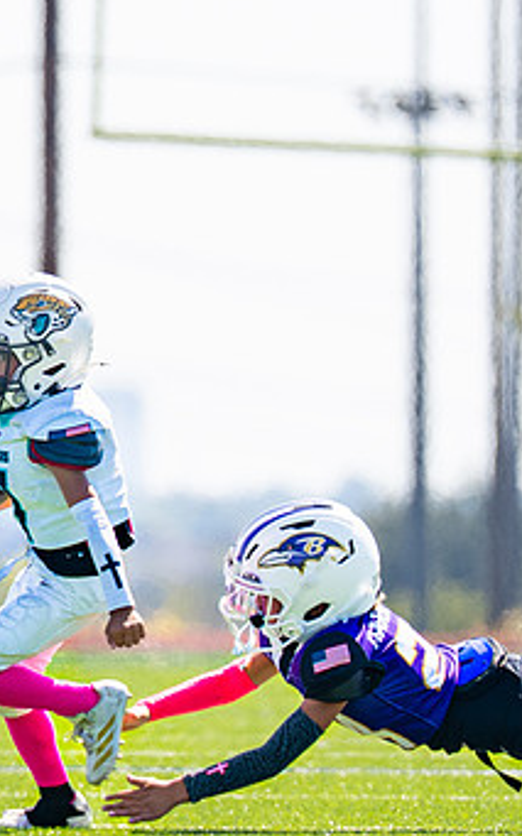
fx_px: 18786
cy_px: 355
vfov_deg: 2.5
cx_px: -157
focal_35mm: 825
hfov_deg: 1.6
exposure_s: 1/1600
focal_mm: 200
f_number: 2.8
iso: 100
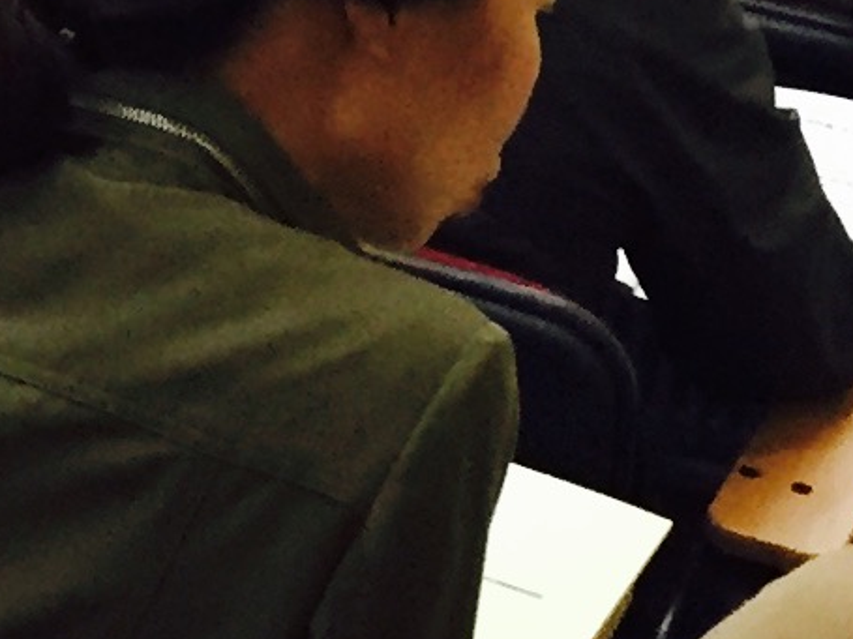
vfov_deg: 7.0
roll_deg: -2.0
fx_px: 5124
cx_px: -952
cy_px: -315
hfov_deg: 8.9
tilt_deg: -16.8
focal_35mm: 208
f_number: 2.2
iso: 160
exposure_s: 1/30
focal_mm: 4.15
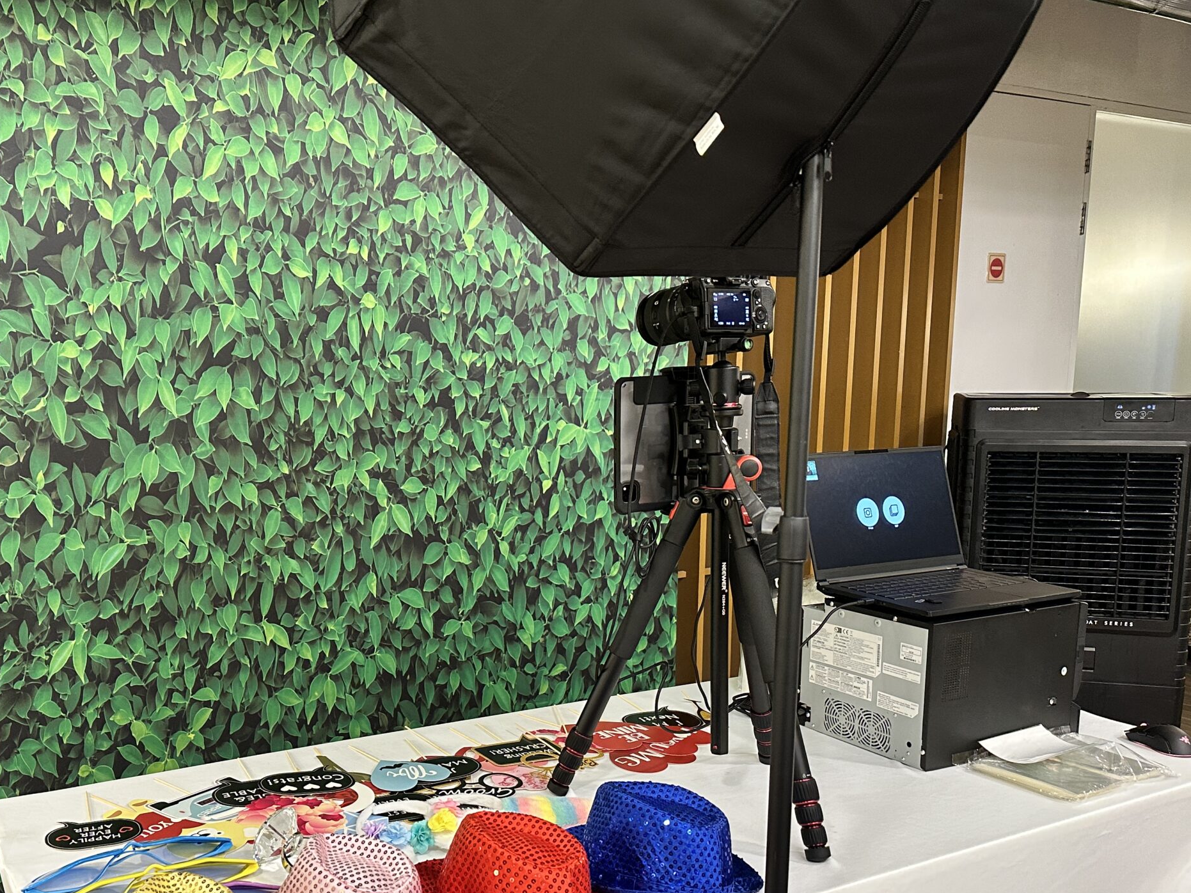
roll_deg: +0.4
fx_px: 1135
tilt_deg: -9.5
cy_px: 552
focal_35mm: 33
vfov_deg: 42.6
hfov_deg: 54.5
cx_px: 423
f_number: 1.78
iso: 320
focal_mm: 6.86
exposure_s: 1/50
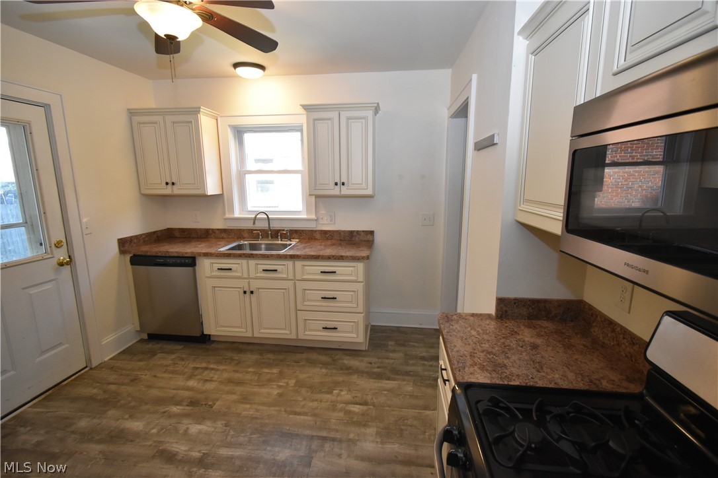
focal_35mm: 15
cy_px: 239
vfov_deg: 77.3
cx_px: 359
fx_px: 299
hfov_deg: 100.4
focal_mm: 10
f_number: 4.5
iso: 1600
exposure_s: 1/125
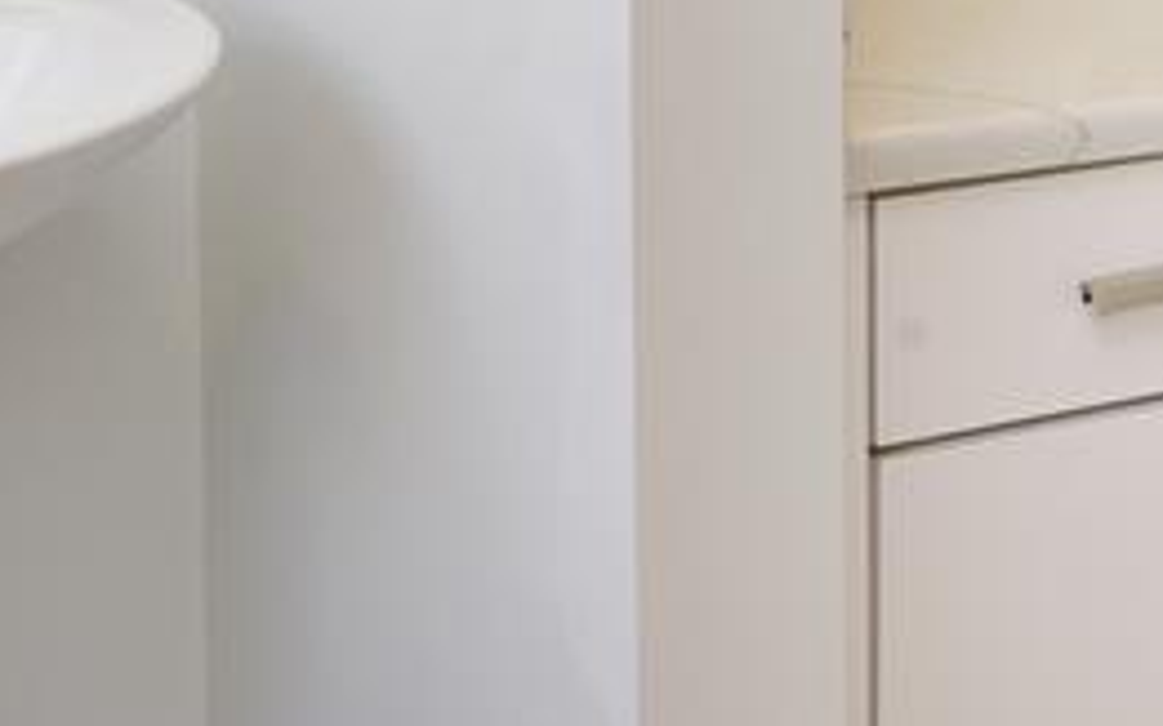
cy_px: -408
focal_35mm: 68
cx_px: 307
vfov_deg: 17.0
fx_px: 2155
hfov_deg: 29.8
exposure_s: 1/100
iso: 640
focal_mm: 17
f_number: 10
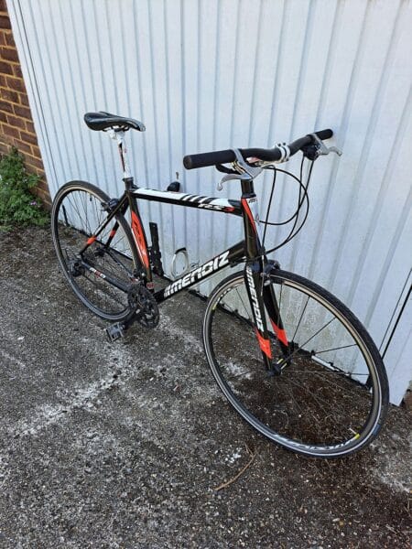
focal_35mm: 24
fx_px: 381
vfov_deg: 71.6
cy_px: 274
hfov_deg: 56.8
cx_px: 206
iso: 50
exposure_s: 1/222
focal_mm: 5.23
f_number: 1.8
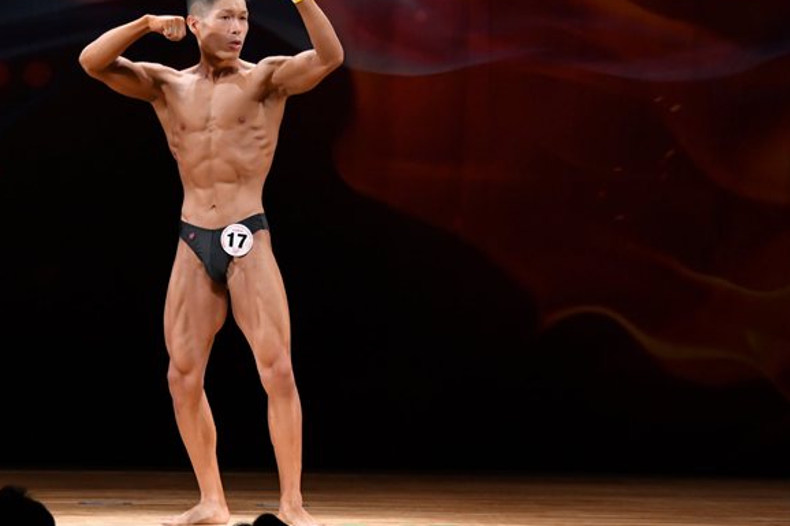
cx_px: 262
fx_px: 6384
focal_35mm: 291
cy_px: 250
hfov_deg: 7.1
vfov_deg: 4.7
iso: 3200
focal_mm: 145
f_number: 5.6
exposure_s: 1/400
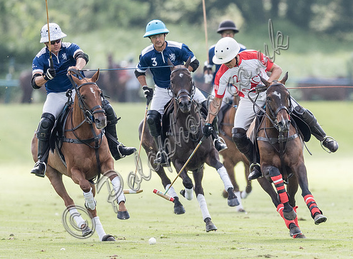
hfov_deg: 1.8
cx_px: 258
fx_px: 11466
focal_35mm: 1133
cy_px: 145
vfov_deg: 1.3
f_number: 4
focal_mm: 500
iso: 400
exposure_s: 1/2000
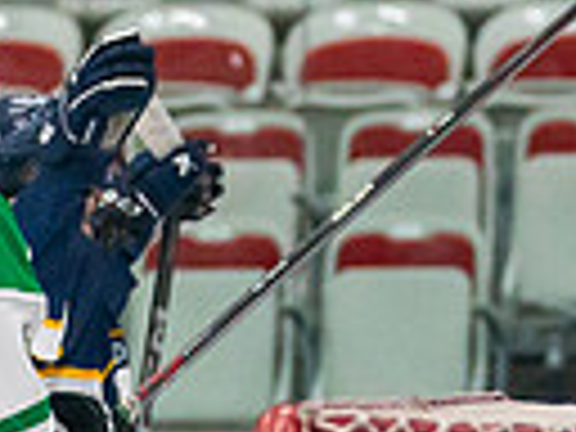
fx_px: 10882
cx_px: 45
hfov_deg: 3.0
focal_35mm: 654
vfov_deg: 2.3
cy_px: 568
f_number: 2.8
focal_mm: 114
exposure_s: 1/1250
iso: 3200
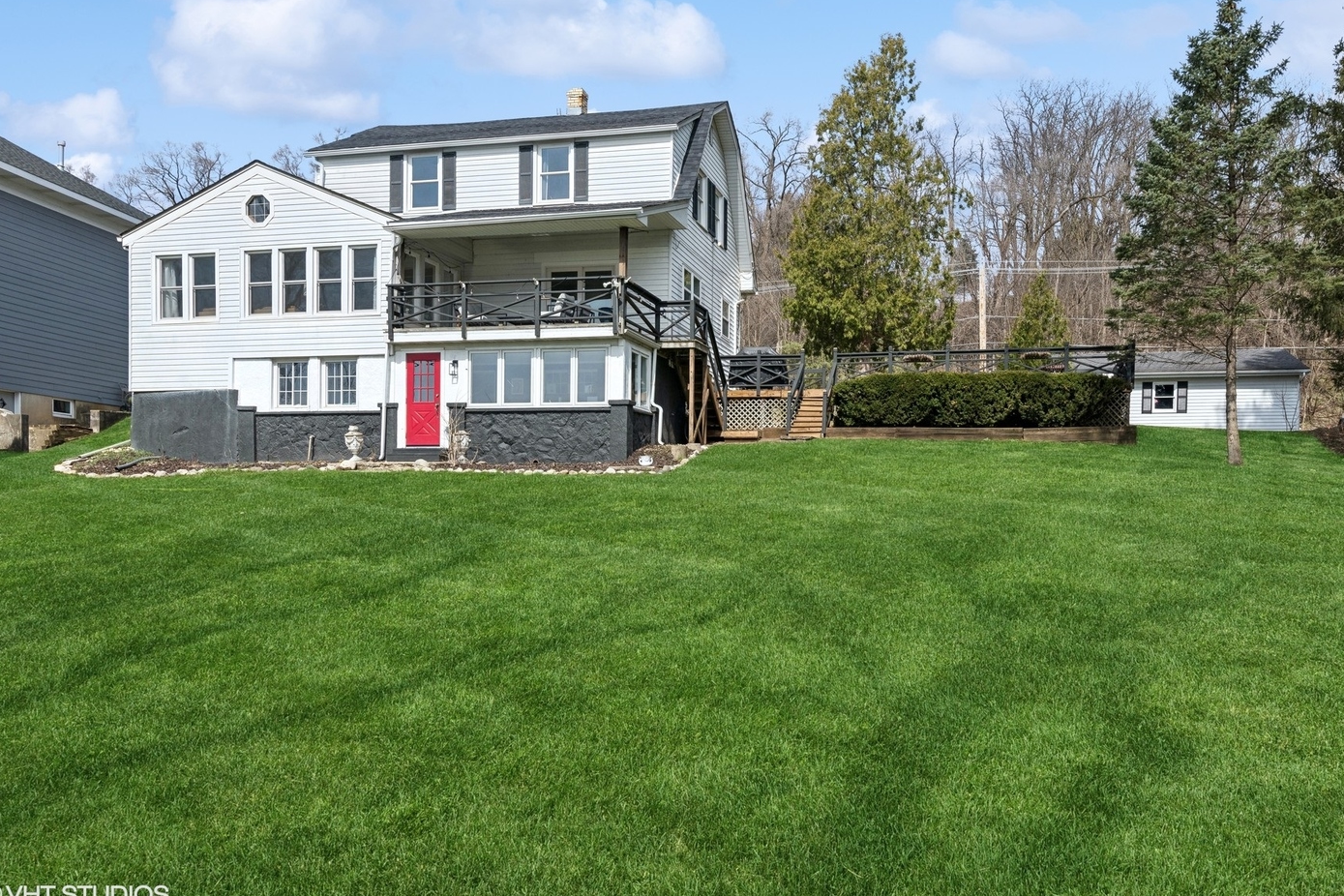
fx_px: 1045
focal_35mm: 28
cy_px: 393
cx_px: 752
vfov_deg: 46.3
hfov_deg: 65.3
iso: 200
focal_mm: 24
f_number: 9.5
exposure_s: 1/500
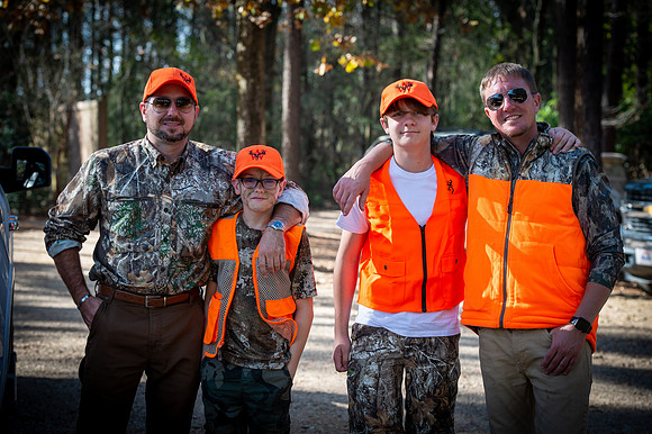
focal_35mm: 100
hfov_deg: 20.4
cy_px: 217
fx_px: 1810
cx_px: 326
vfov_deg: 13.7
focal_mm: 100
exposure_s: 1/100
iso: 100
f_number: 5.6
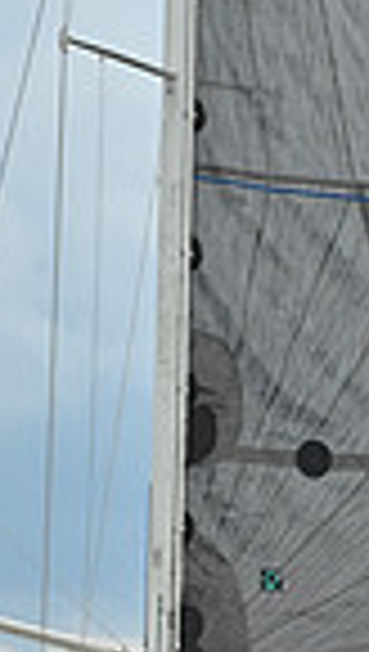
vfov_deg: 7.3
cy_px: 605
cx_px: 130
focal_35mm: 293
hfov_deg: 4.2
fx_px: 5076
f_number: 7.1
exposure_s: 1/1250
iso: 320
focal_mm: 70
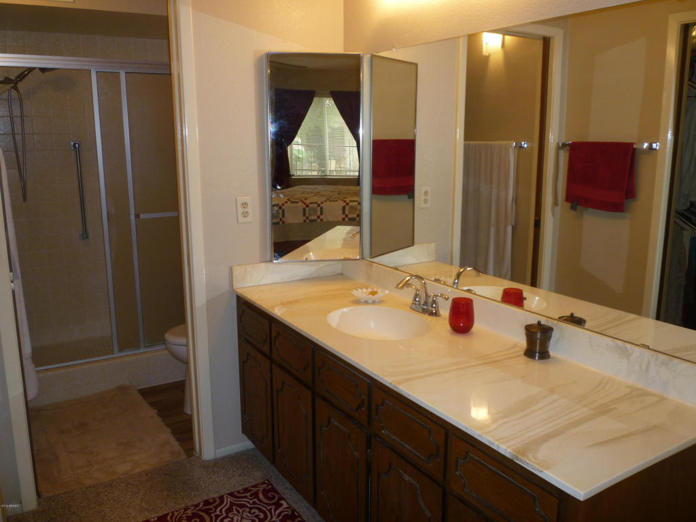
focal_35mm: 29
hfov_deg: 61.7
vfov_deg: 48.2
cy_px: 261
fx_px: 583
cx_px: 348
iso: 100
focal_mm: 5.2
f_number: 3.3
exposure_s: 1/30
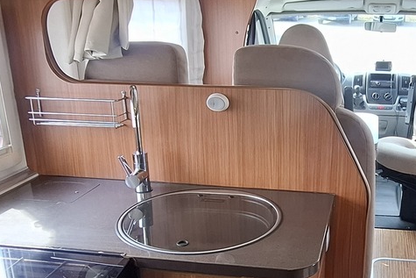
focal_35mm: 41
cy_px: 176
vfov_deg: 32.5
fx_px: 474
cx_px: 287
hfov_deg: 46.4
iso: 64
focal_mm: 1.74
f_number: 2.2
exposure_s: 1/50
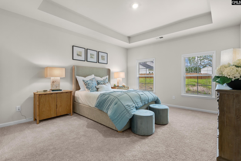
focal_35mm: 16
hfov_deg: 95.0
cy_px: 80
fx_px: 110
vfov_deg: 72.0
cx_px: 120
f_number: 6.3
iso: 200
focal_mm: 11
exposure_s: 1/5
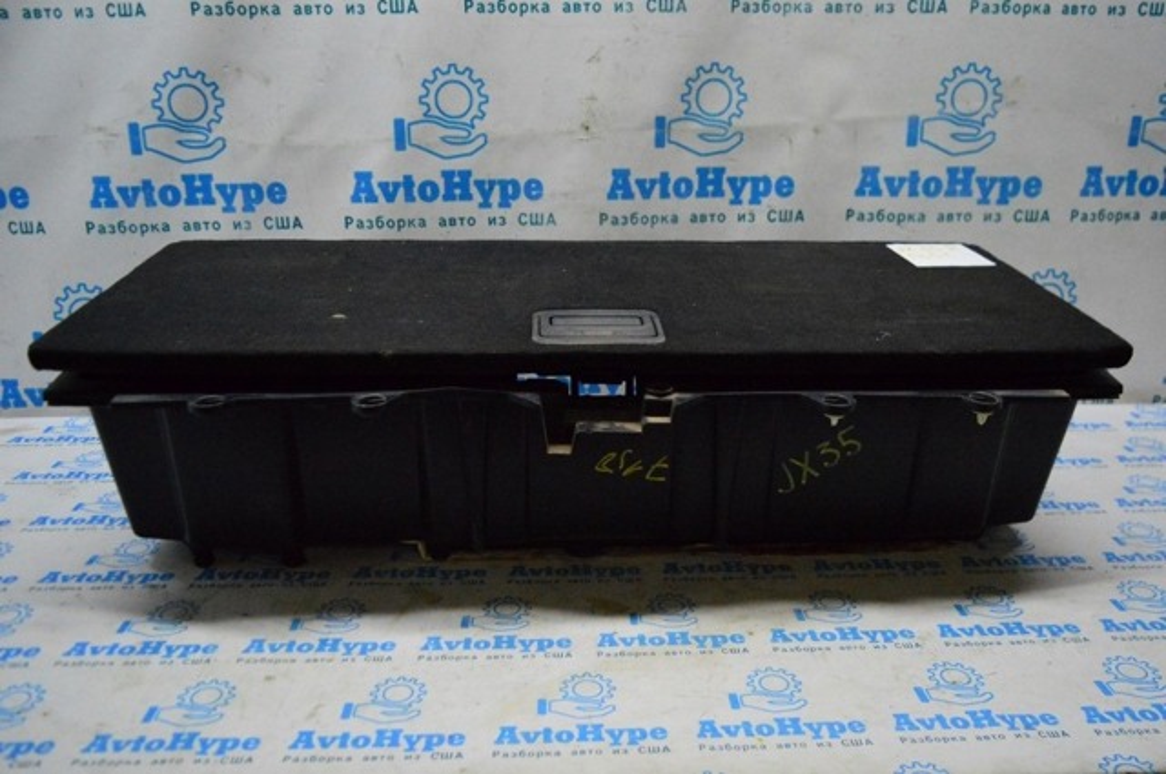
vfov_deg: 41.6
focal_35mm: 32
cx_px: 583
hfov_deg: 59.6
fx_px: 1019
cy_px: 387
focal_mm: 21
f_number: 3.8
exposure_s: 1/1000
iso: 6400
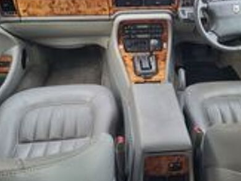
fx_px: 223
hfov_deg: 56.5
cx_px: 138
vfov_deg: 44.1
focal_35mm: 32
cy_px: 78
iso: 200
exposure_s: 1/100
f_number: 1.8
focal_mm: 5.4
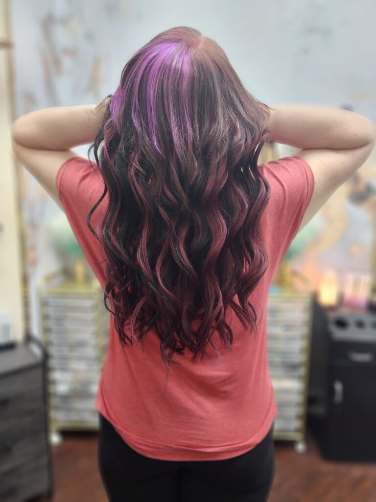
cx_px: 188
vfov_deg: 73.9
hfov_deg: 58.9
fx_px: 333
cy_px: 251
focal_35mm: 23
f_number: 1.8
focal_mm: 6.4
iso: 250
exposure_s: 1/60
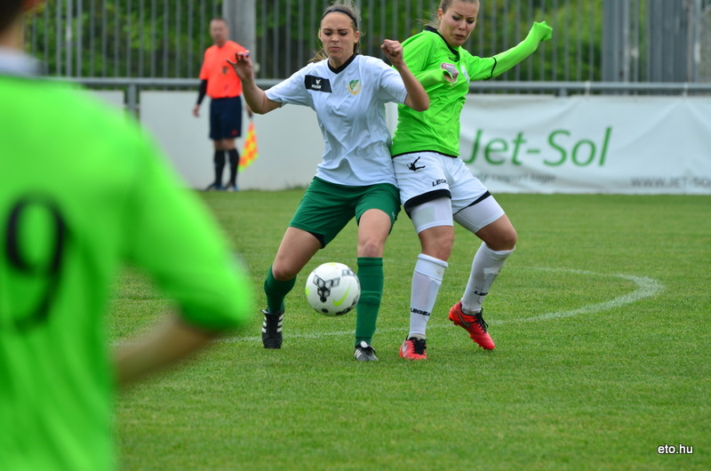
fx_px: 6800
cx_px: 356
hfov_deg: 6.0
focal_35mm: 345
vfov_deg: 4.0
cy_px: 236
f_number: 5.3
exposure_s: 1/640
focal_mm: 230
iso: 400
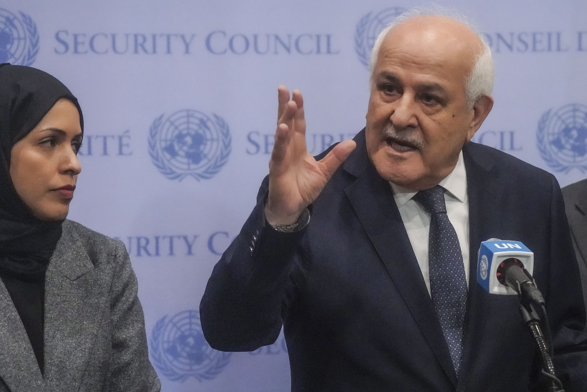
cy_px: 196
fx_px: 1973
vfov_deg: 11.3
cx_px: 294
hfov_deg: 16.9
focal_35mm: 121
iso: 12800
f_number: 5.6
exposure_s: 1/400
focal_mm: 121
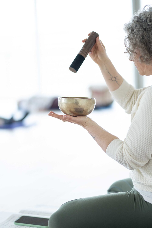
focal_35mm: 85
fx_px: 538
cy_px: 114
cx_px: 76
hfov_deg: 16.1
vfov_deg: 23.9
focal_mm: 85
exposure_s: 1/200
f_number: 1.8
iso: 500
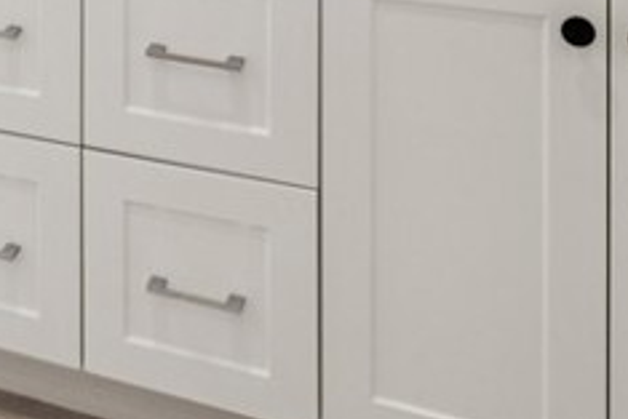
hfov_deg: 29.7
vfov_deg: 18.1
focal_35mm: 61
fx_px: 1065
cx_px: -59
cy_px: -318
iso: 250
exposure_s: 1/60
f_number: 8
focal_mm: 14
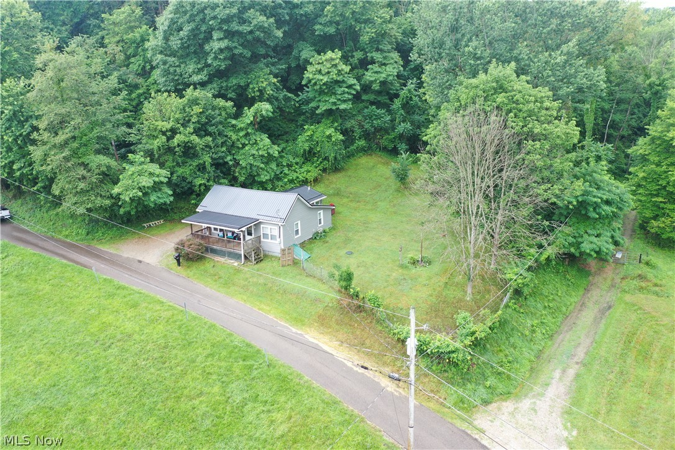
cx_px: 338
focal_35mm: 28
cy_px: 225
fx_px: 525
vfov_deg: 46.4
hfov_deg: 65.5
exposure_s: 1/80
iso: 100
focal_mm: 10.26
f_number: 3.5
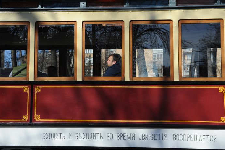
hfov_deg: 35.1
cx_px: 114
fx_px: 356
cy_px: 76
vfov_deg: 23.8
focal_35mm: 57
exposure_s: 1/1250
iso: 320
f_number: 5.6
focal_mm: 56
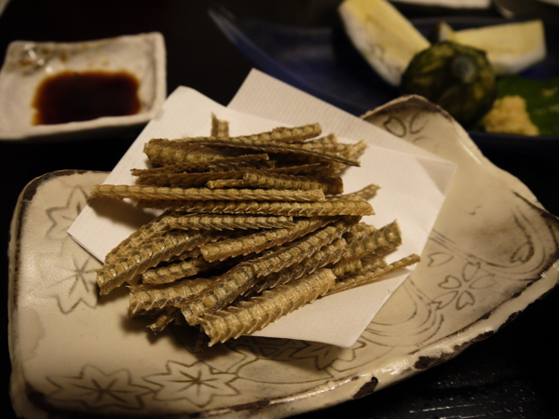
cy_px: 210
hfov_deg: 56.8
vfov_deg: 44.2
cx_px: 280
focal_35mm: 32
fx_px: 517
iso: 320
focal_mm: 16
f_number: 3.8
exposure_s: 1/60
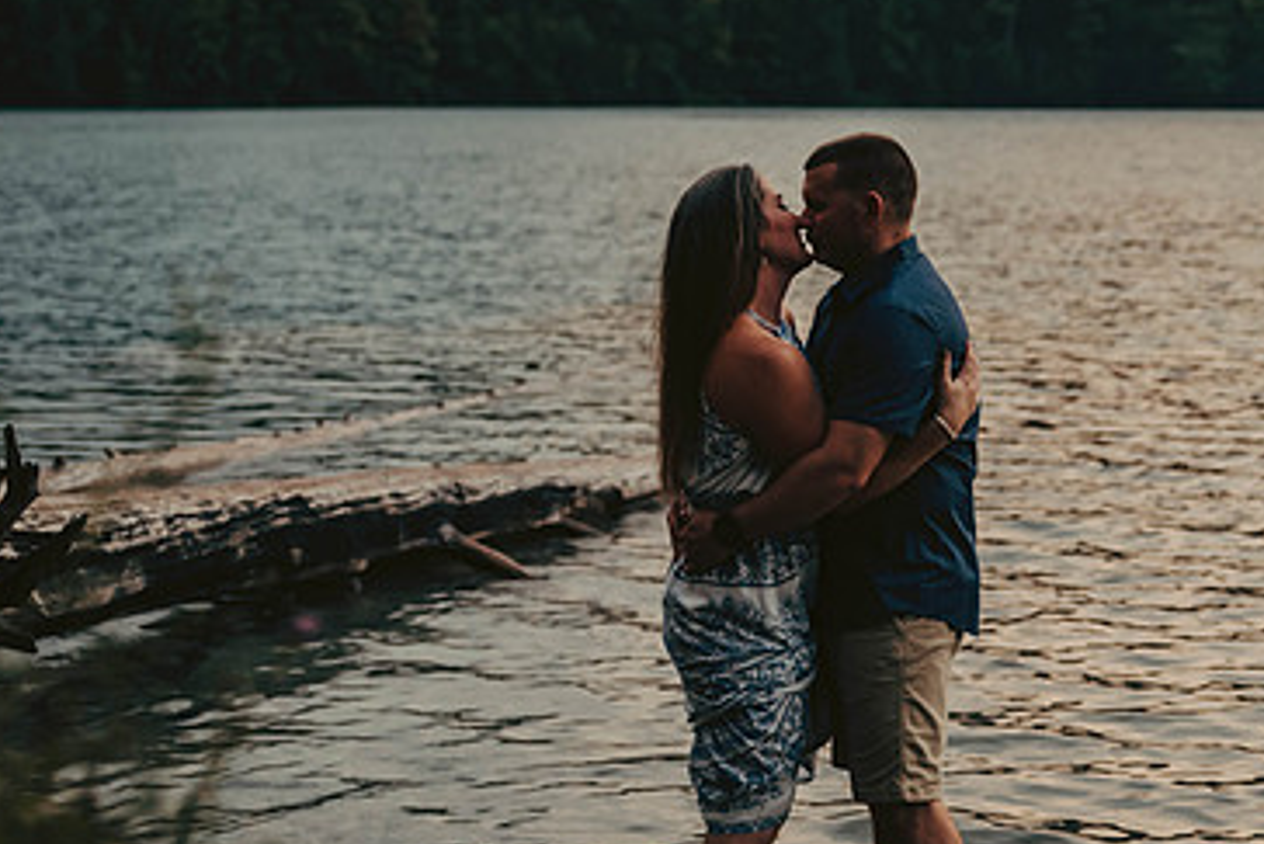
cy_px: 342
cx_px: 927
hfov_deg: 24.2
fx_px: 2915
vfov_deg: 16.5
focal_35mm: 83
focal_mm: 48
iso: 640
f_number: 2.8
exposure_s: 1/2000
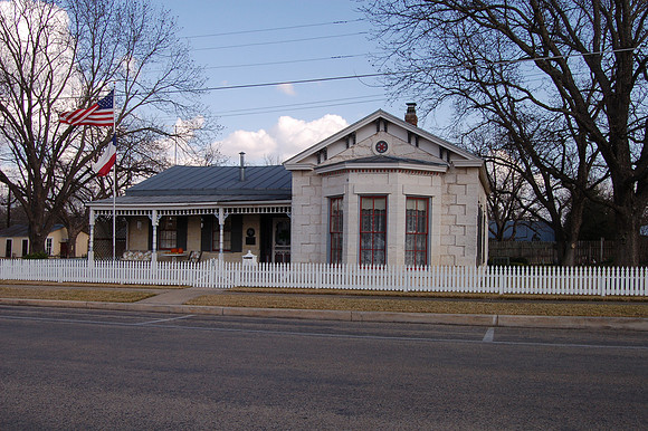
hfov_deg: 57.3
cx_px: 324
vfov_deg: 39.9
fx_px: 594
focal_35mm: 33
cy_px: 216
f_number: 11
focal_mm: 22
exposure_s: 1/160
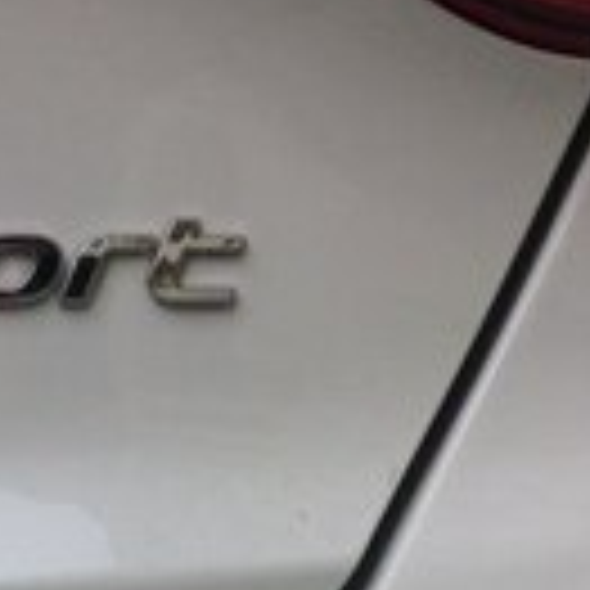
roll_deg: +3.4
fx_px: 1870
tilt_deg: -29.3
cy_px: 937
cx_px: 153
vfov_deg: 16.1
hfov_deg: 17.8
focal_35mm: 97
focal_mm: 4.15
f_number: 2.2
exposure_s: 1/477
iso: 32
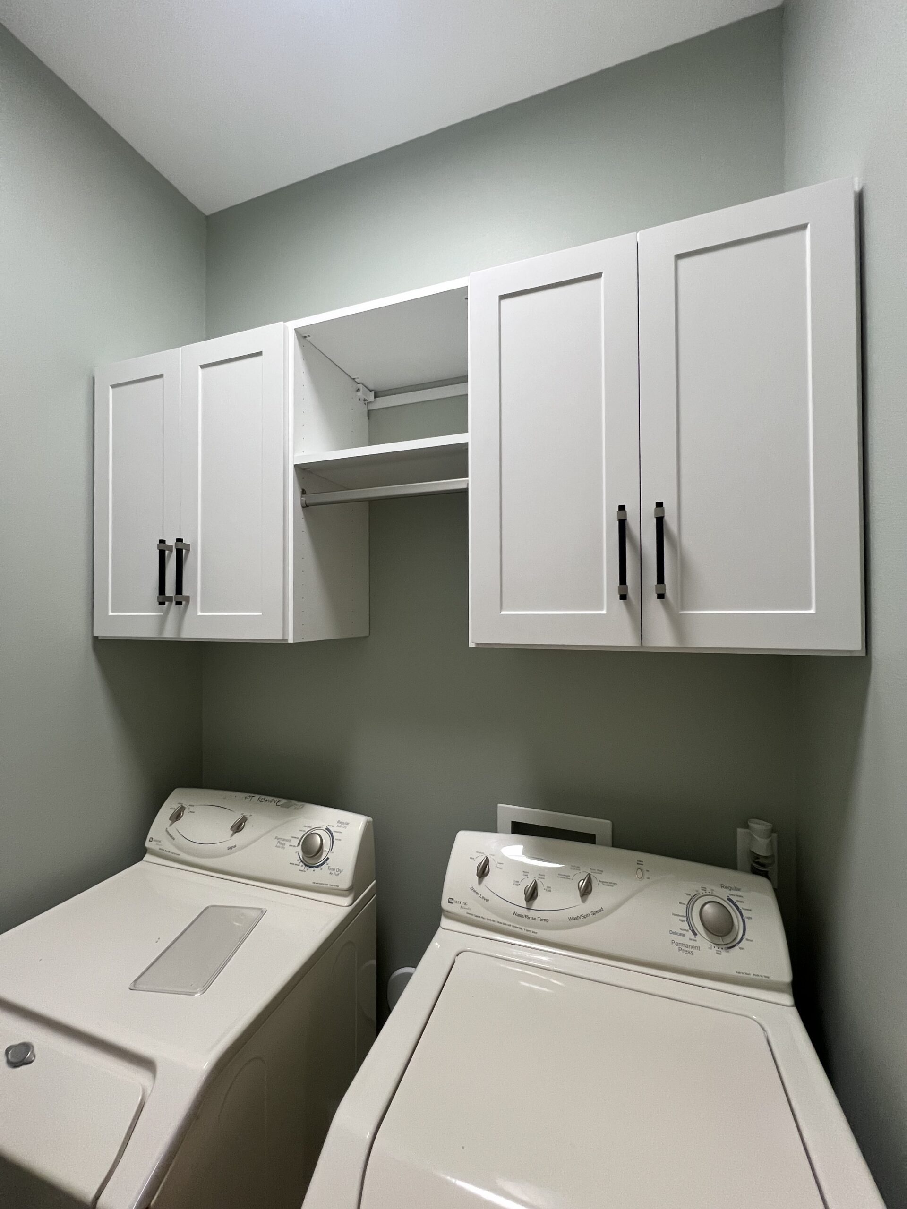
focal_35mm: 13
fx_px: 454
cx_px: 454
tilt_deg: -0.2
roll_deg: -0.8
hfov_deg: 89.9
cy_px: 604
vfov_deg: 106.2
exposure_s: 1/120
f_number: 1.8
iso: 200
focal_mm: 1.57
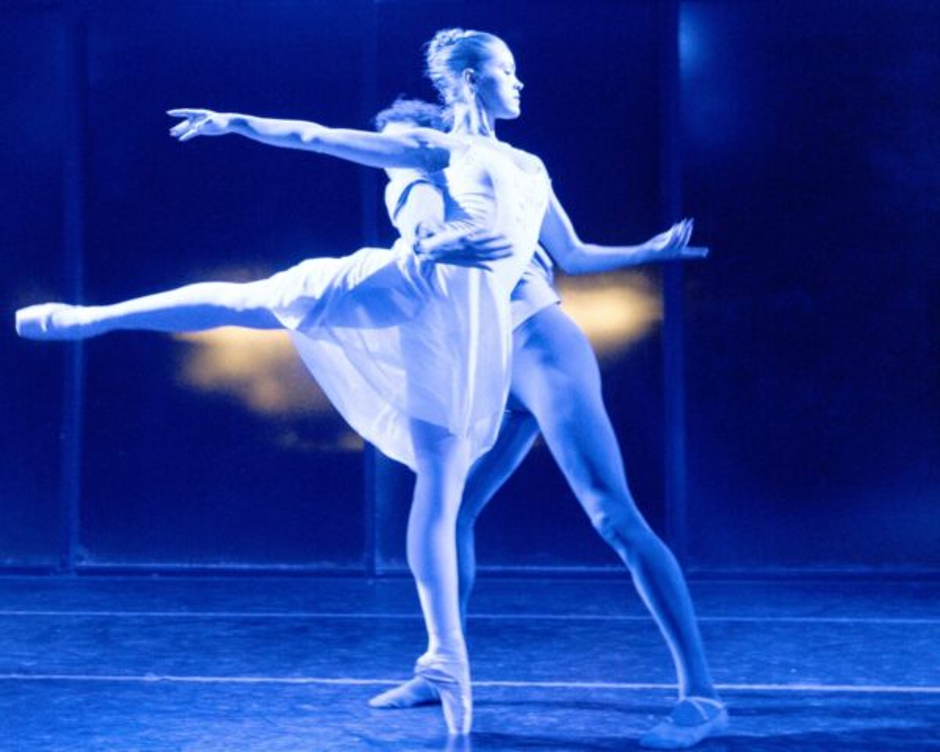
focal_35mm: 63
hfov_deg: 29.7
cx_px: 248
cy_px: 317
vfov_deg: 24.3
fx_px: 1745
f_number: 2.8
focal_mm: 40
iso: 3200
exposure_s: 1/125
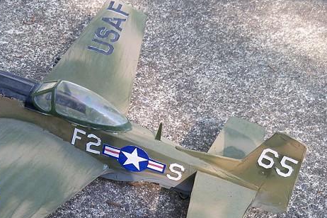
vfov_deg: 21.5
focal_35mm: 63
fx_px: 572
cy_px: 132
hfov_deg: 31.3
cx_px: 80
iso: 80
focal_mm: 6.2
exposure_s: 1/60
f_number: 3.5
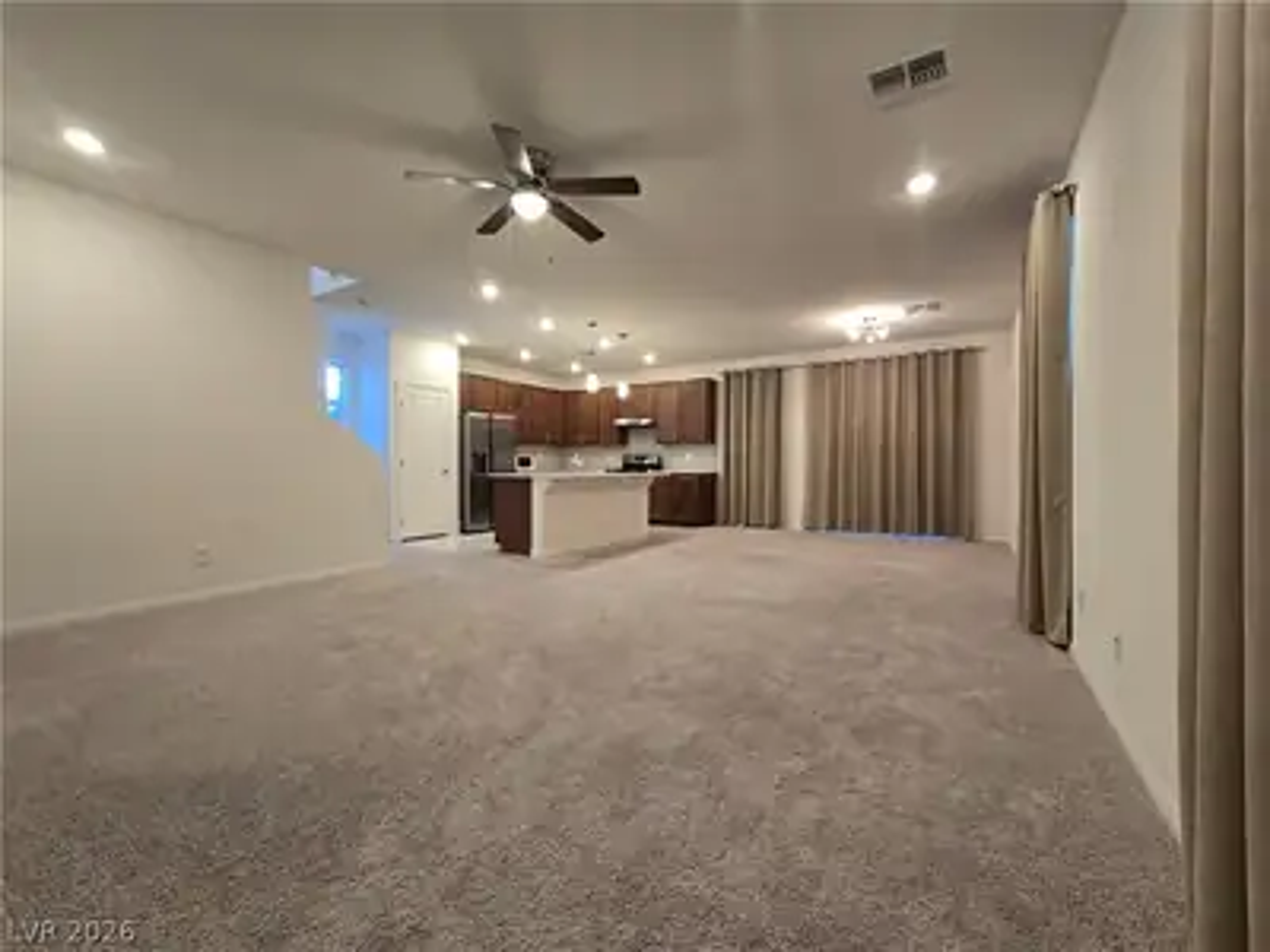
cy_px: 476
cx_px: 635
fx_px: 477
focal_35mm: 13
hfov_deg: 106.2
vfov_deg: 89.9
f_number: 2.2
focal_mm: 2.2
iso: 250
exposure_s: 1/60
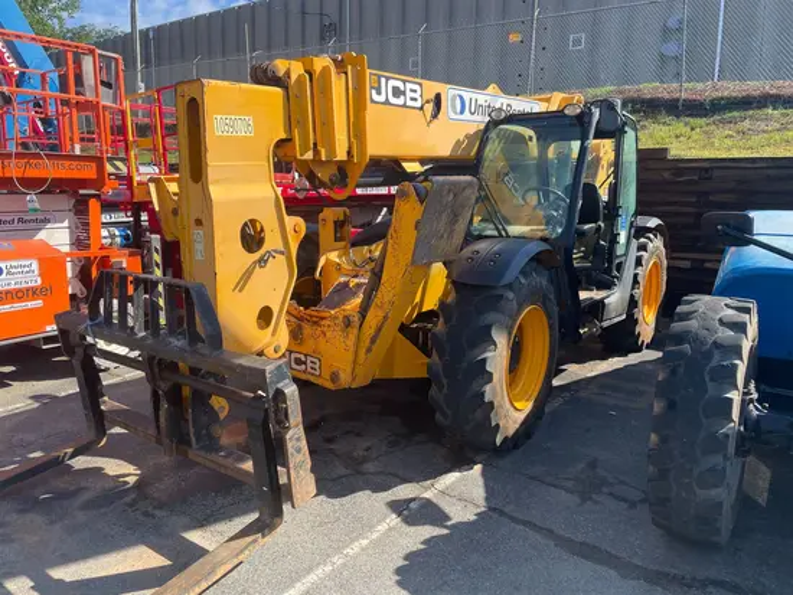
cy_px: 298
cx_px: 396
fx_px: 596
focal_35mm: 26
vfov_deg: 53.1
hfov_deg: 67.3
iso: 32
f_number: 1.6
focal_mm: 4.2
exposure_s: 1/1511
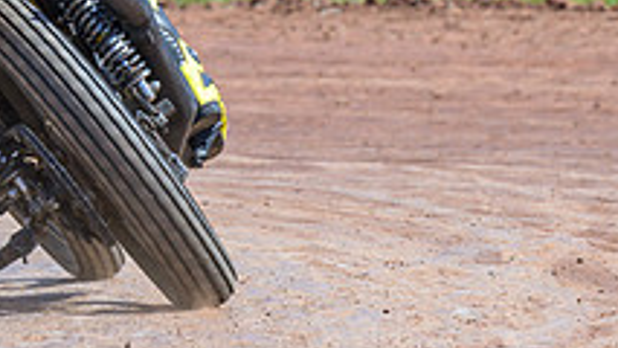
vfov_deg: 1.4
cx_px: -113
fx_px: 14000
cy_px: -151
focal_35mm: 854
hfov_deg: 2.5
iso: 180
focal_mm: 200
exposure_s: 1/400
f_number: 7.1
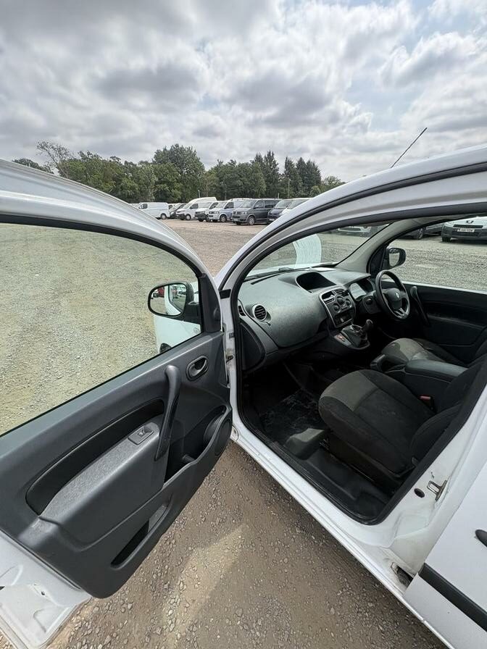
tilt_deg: -22.8
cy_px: 324
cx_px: 244
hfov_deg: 85.7
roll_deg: +1.1
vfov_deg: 102.1
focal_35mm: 14
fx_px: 263
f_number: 2.2
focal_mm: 2.22
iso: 50
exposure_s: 1/749
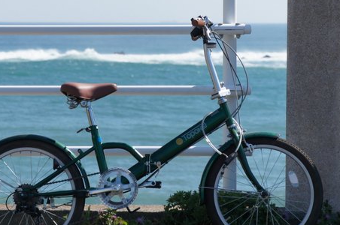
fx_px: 2820
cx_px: 142
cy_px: 60
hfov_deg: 6.9
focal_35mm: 299
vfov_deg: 4.6
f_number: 10
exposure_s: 1/400
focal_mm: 100
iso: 200
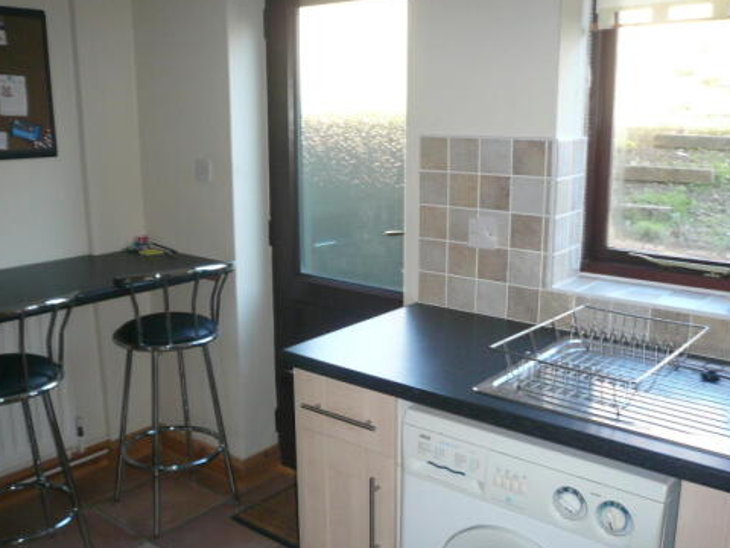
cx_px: 351
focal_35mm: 34
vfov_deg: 41.8
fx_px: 717
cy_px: 288
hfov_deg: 53.9
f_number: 2.8
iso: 125
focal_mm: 4.6
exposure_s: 1/30
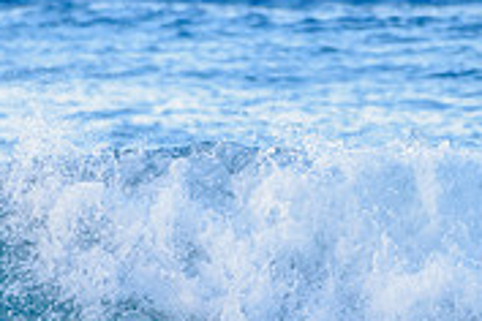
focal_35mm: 2005
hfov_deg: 1.0
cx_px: 146
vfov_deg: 0.7
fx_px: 26843
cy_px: 421
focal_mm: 500
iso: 720
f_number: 5.6
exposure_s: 1/1250
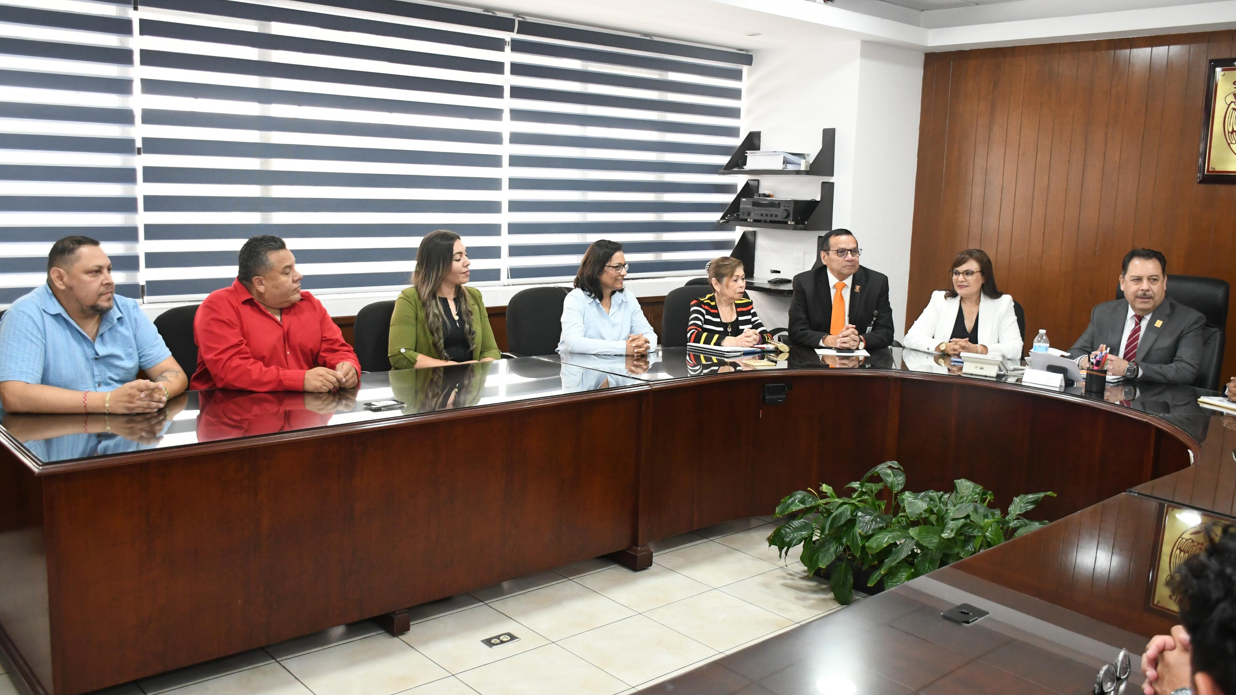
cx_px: 609
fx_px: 1049
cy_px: 325
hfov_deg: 61.0
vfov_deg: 36.7
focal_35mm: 32
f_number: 3.5
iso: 2500
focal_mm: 20
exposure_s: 1/100
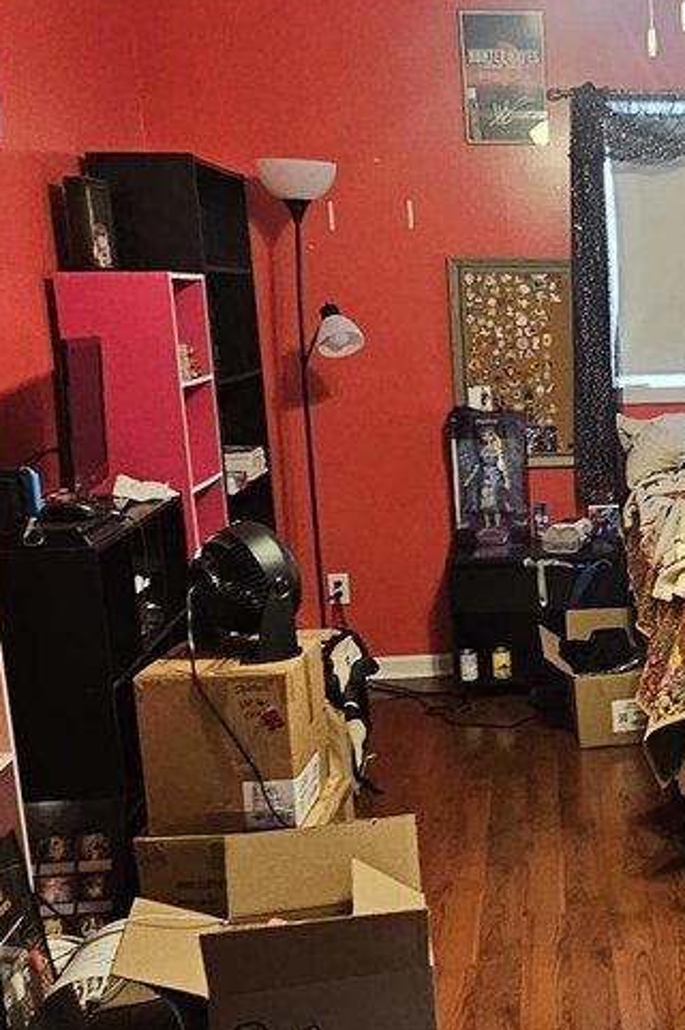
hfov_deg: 27.1
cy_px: 615
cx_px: 768
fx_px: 1286
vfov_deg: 43.4
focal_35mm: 45
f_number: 2.2
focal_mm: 2.2
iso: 400
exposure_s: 1/30
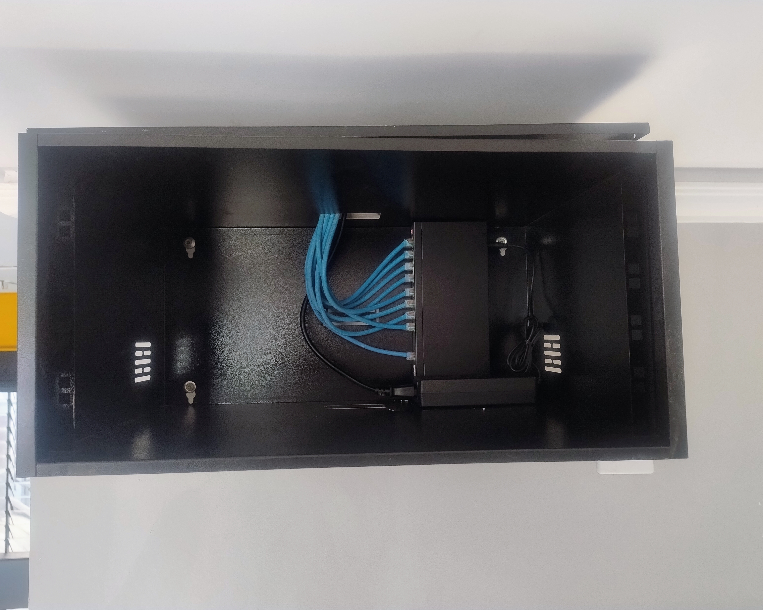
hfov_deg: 68.1
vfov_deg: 56.8
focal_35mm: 25
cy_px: 304
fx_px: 565
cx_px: 380
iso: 441
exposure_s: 1/120
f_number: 1.8
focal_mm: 5.56
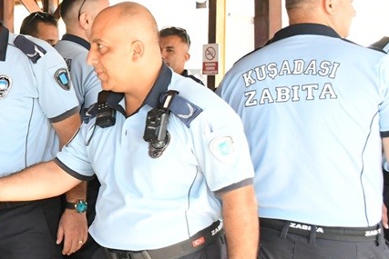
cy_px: 95
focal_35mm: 86
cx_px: -98
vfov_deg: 15.9
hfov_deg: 21.6
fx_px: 930
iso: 2200
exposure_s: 1/400
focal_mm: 22
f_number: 4.5
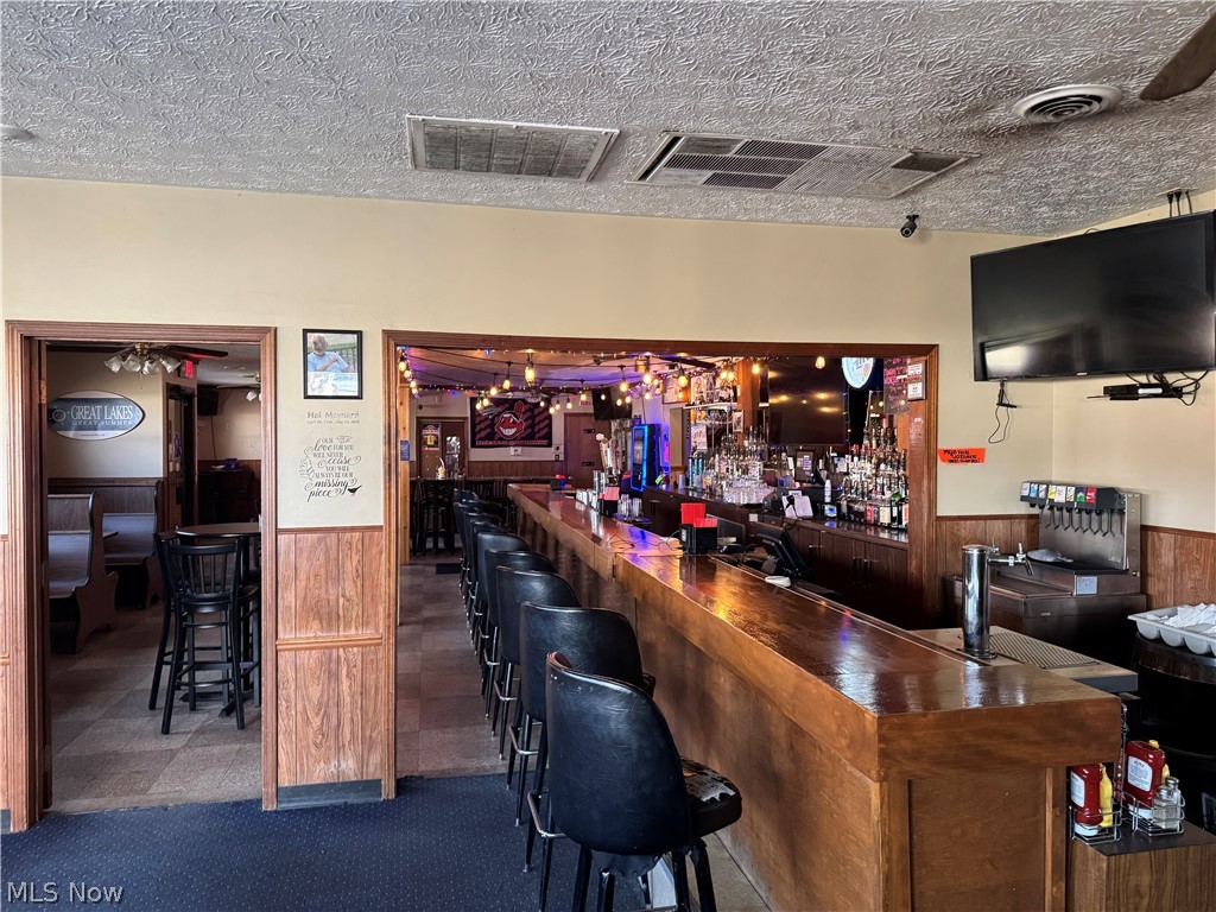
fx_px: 843
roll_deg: -0.1
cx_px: 608
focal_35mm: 24
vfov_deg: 56.8
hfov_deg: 71.6
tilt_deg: -0.5
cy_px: 456
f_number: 1.78
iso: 500
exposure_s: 1/60
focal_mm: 6.76
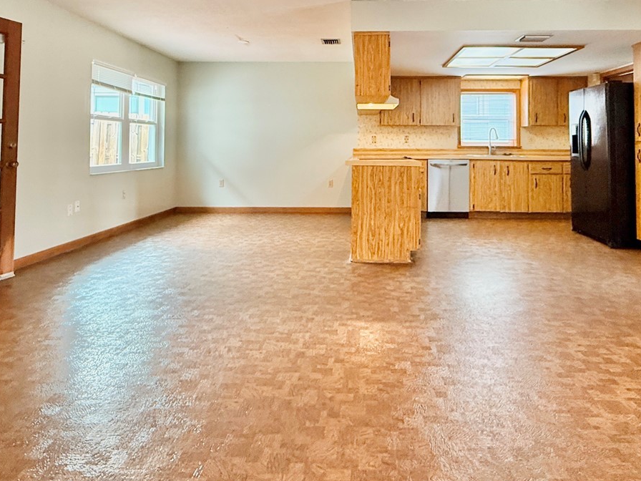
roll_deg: -0.3
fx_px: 463
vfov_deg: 52.8
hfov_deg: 69.2
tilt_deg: +2.6
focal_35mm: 25
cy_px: 130
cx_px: 356
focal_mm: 2.22
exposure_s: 1/60
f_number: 2.2
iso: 320
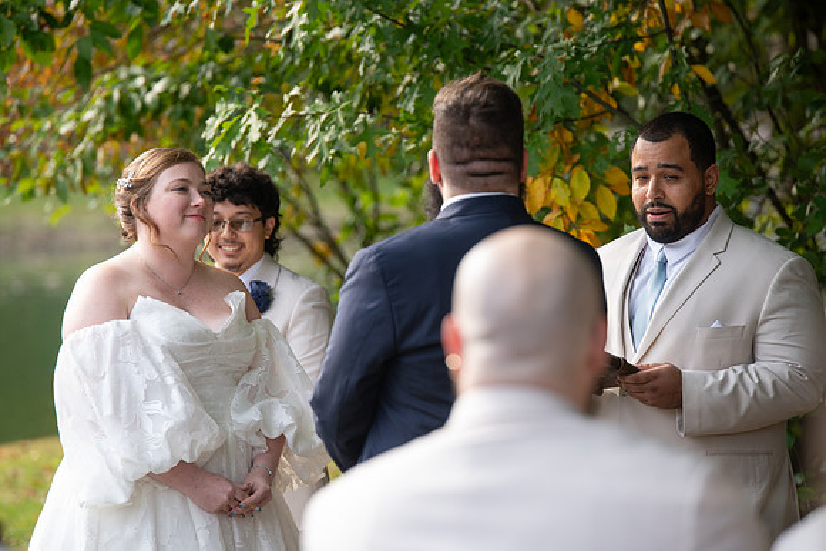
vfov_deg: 6.9
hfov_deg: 10.3
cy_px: 276
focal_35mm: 200
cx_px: 413
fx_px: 4590
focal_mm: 200
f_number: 4.5
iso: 640
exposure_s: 1/500
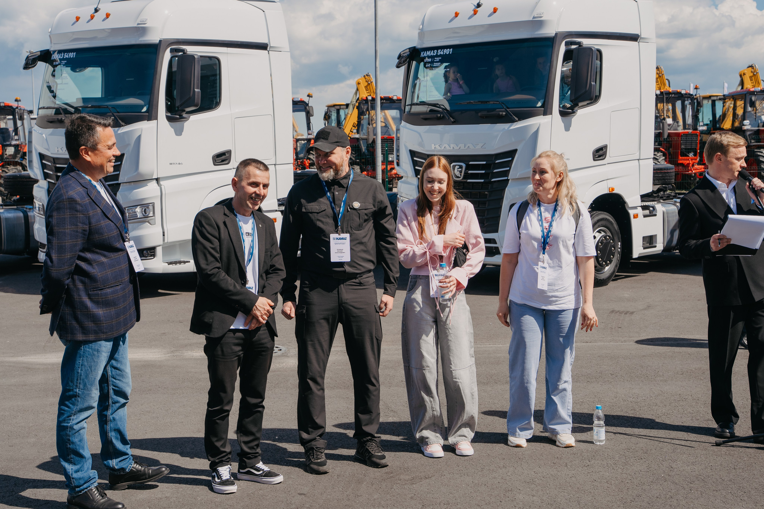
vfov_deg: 27.0
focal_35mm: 50
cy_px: 254
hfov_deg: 39.6
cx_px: 382
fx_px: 1061
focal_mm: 50
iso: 100
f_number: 7.1
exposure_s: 1/400
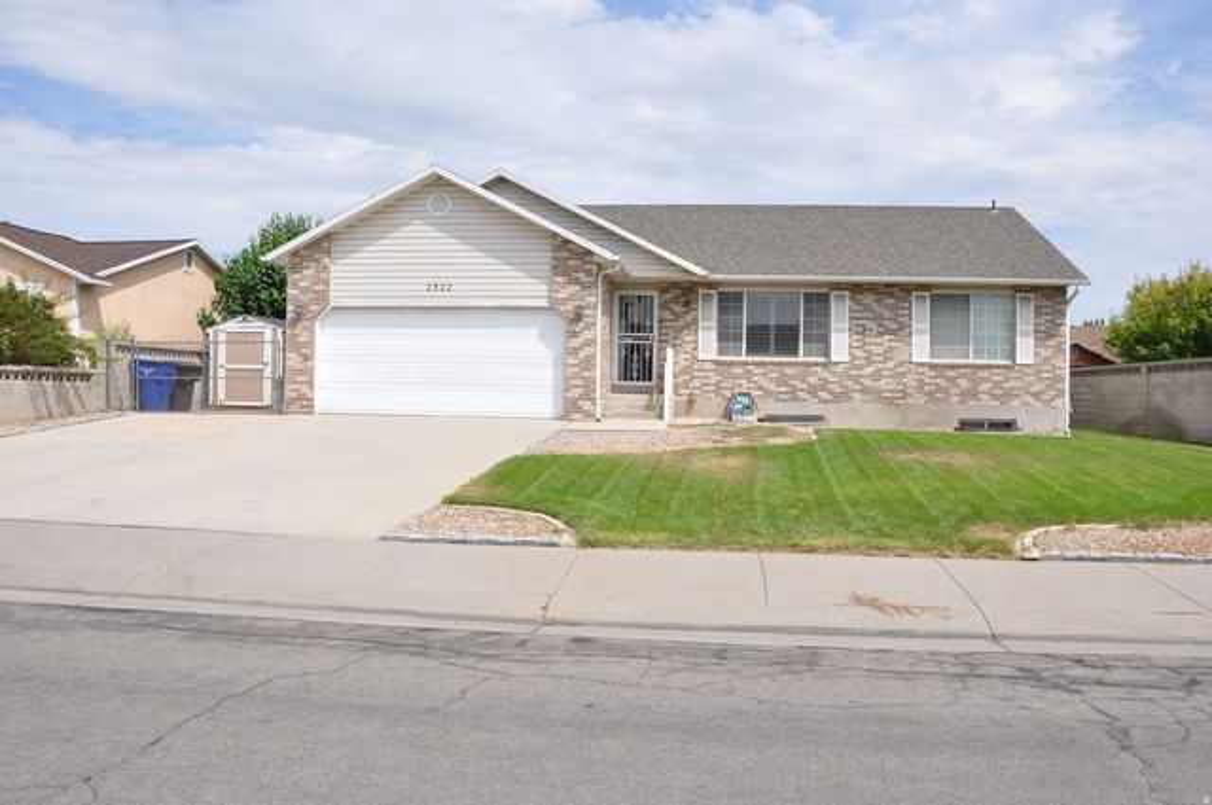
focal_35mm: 27
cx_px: 606
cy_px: 402
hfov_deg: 67.4
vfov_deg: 47.8
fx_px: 908
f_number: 10
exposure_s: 1/400
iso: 200
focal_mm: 18
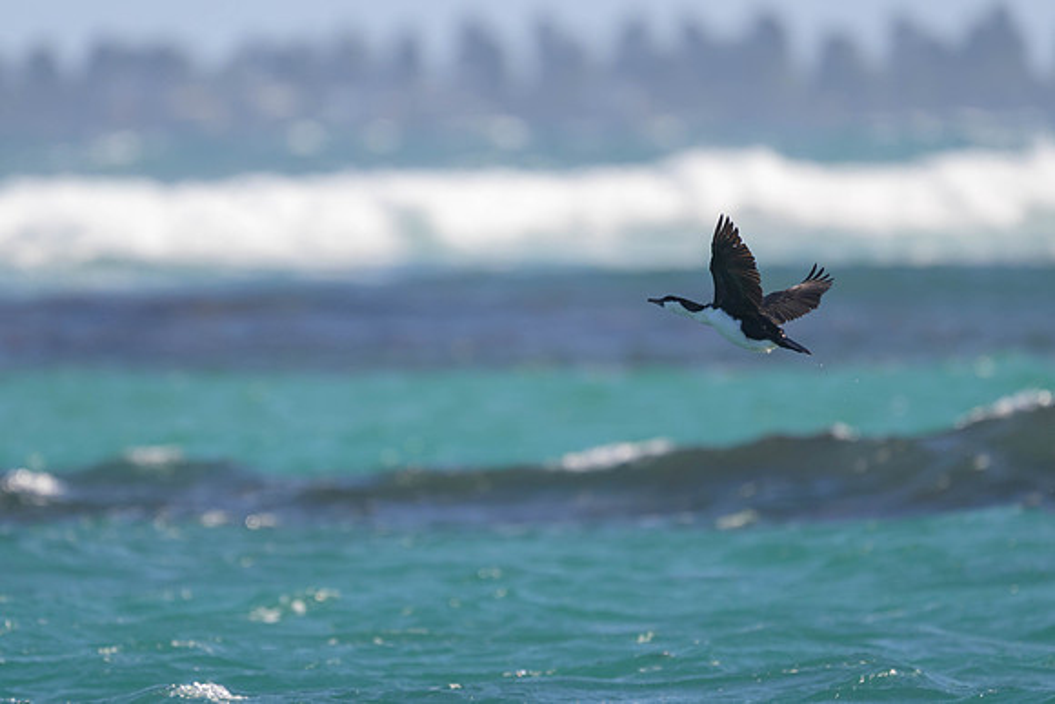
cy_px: 350
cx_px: 477
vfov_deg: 1.4
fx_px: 29303
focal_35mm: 1000
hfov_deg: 2.1
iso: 360
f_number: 4
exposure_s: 1/3200
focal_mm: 560
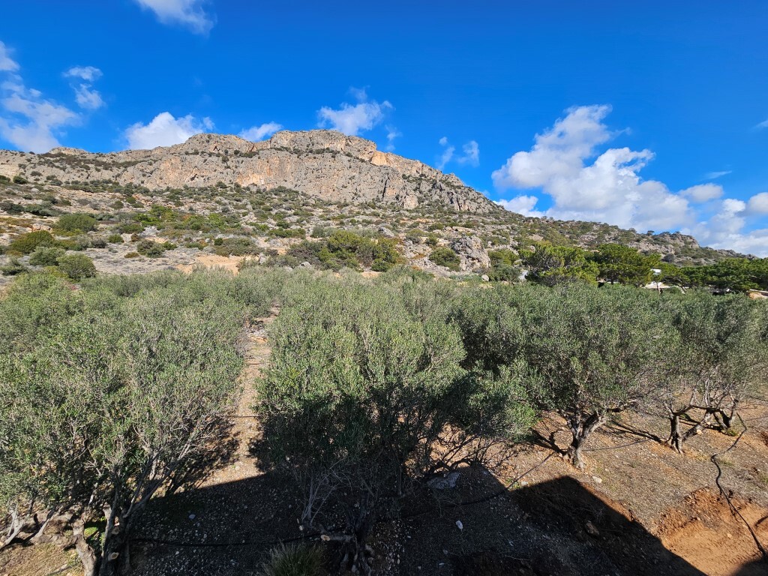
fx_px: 288
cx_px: 384
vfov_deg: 89.9
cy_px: 288
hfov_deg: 106.2
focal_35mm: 13
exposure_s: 1/1941
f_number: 2.2
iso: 50
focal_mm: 2.2
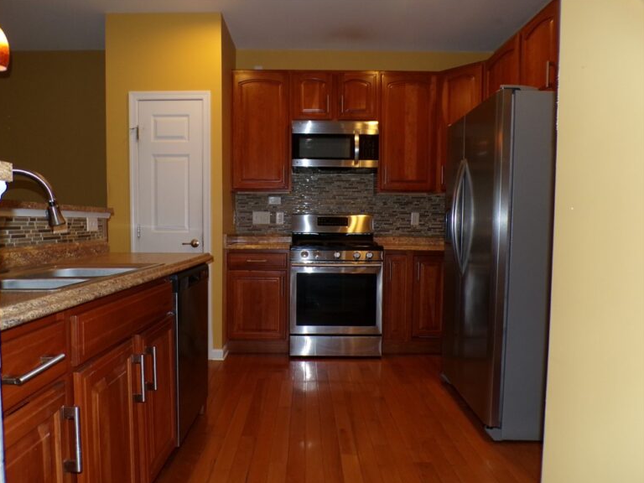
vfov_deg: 54.9
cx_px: 312
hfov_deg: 69.4
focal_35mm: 25
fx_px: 465
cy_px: 247
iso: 200
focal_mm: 4.3
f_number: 3
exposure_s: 1/34
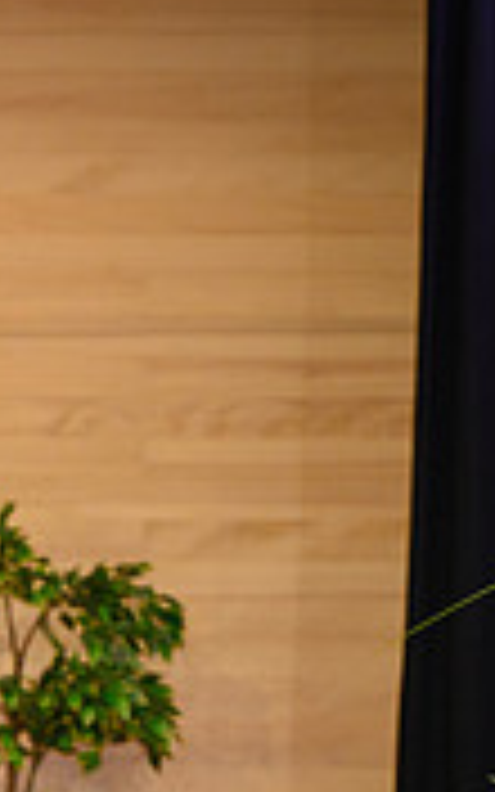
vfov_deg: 5.1
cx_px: -522
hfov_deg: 3.2
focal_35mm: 408
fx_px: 8807
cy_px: 720
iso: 2000
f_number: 5
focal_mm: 110
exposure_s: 1/200
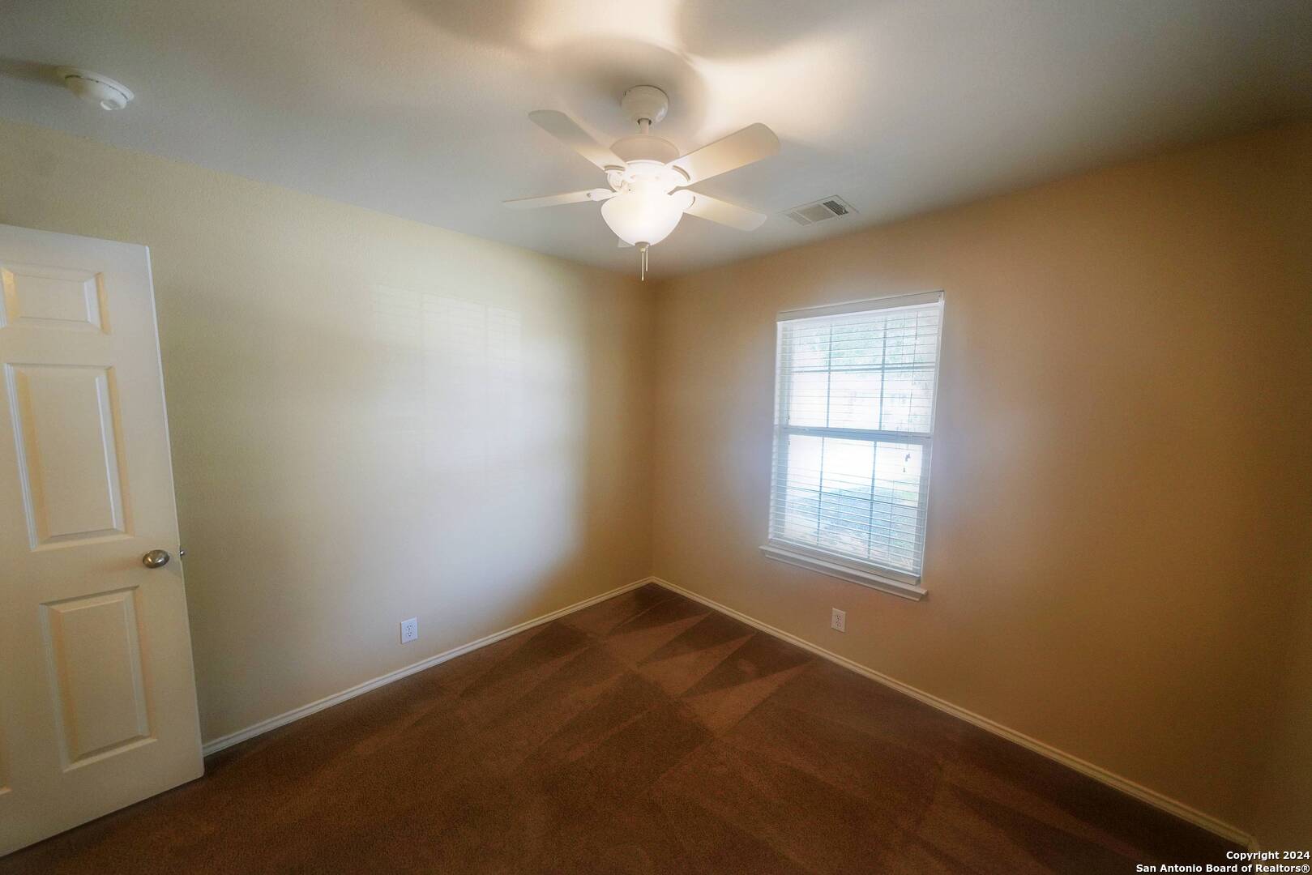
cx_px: 656
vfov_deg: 90.0
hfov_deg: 112.6
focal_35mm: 12
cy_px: 438
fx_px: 437
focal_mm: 12
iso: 1600
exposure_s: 1/160
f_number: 4
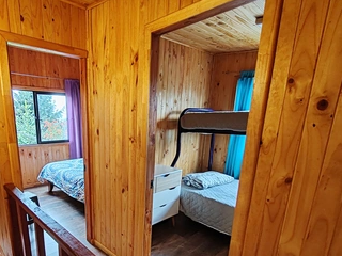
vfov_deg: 59.7
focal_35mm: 22
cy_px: 171
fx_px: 217
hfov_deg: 74.2
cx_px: 116
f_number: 2.2
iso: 100
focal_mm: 1.96
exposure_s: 1/33
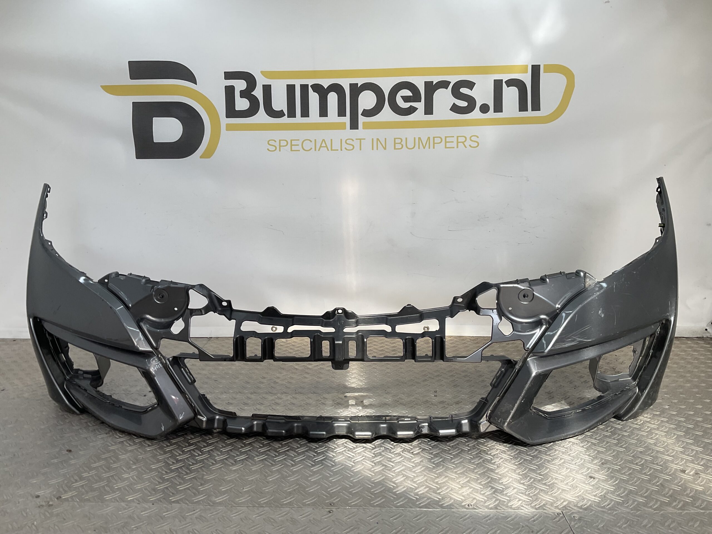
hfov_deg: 61.7
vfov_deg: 48.2
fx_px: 596
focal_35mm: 29
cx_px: 356
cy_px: 267
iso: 16
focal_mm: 3
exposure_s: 1/322
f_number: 1.8
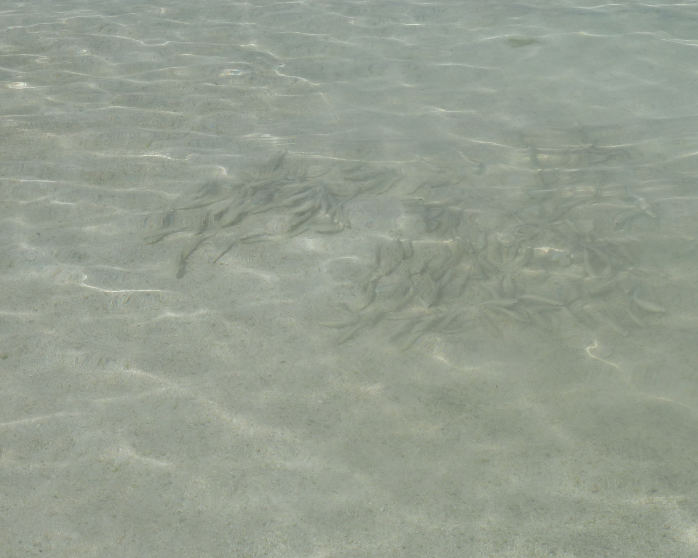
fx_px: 1467
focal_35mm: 71
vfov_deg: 21.5
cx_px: 391
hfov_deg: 26.8
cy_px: 308
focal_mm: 9.7
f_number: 5.6
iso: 80
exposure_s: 1/1000
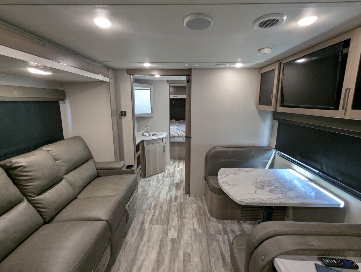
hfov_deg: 94.4
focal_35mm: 16
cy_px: 136
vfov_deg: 78.2
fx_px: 167
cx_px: 180
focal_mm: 2.35
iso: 281
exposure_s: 1/68.9
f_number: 2.2
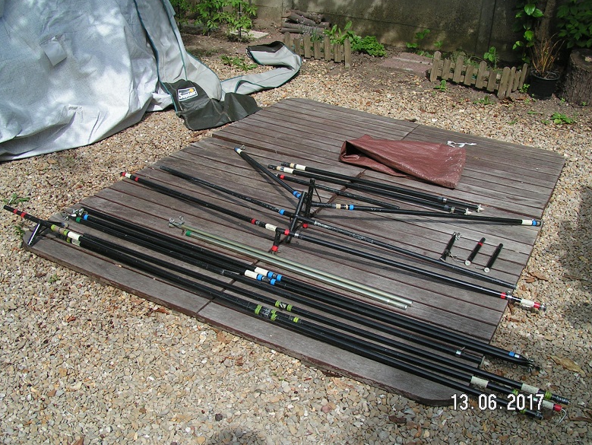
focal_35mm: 39
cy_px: 218
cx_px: 291
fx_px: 667
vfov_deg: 36.8
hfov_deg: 47.8
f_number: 5.6
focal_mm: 5.8
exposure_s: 1/200
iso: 50
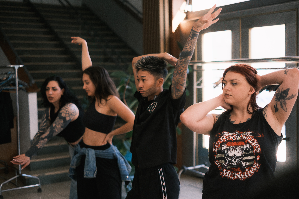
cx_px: 150
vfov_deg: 25.5
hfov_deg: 37.5
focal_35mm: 53
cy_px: 100
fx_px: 440
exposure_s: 1/4000
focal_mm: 35
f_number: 1.4
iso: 3200
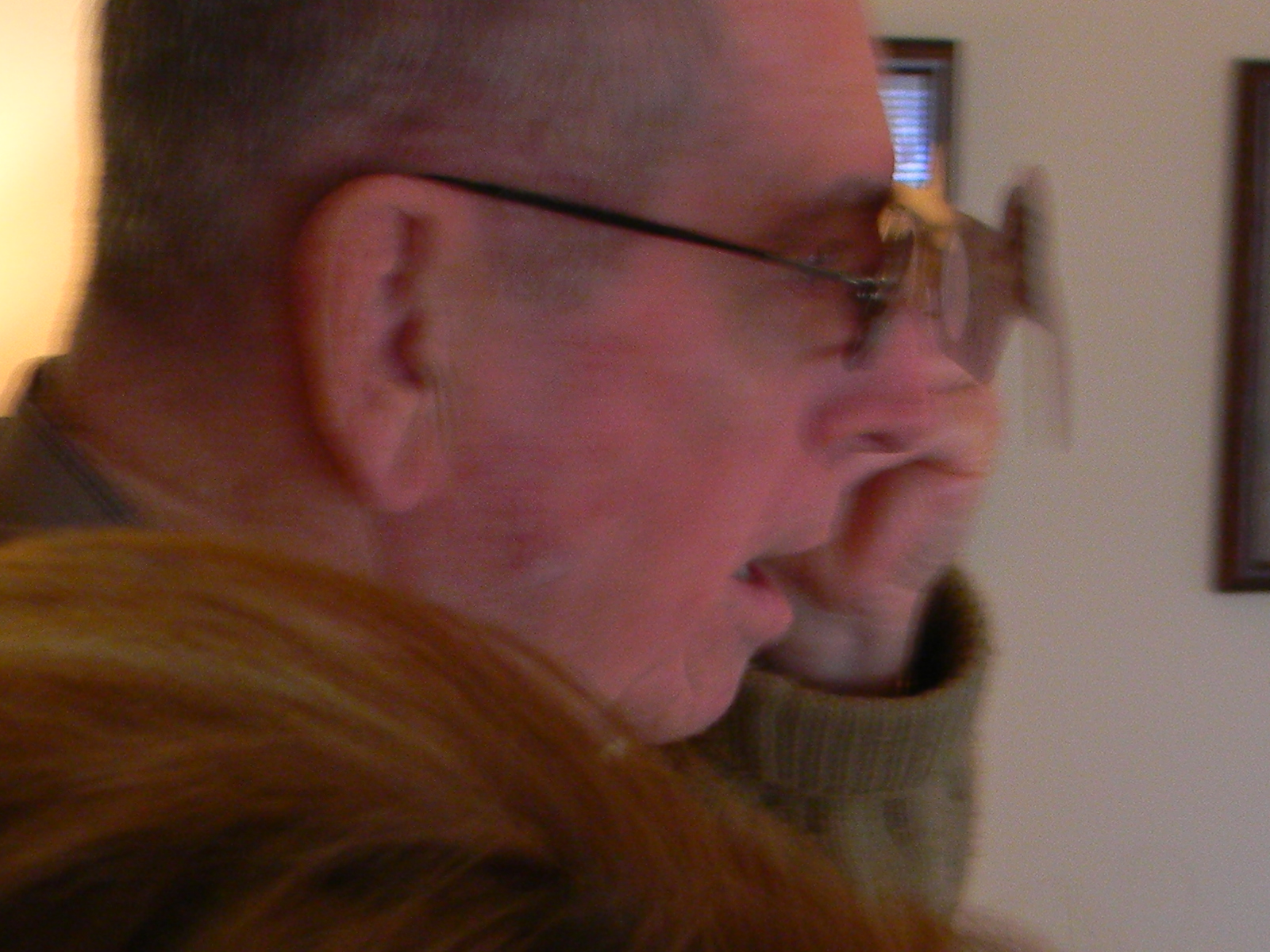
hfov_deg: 21.5
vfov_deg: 16.3
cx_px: 1022
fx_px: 3302
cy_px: 804
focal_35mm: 90
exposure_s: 1/3
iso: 100
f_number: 3.7
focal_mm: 6.4
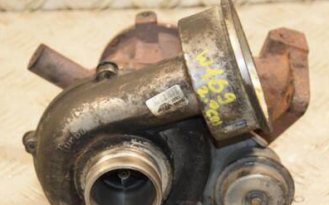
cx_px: 160
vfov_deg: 8.6
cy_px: 124
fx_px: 1371
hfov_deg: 13.7
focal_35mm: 153
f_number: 5.3
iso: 800
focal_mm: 66
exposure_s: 1/160
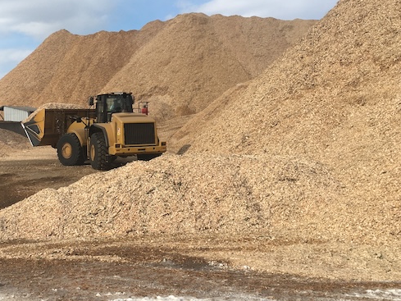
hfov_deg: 43.1
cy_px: 121
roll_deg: +1.1
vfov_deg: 33.5
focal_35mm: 43
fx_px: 498
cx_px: 126
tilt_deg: -1.0
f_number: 2.2
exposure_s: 1/1972
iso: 25
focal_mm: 4.15
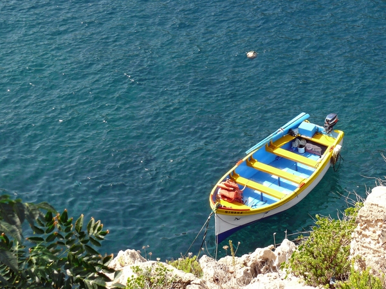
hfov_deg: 25.0
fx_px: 870
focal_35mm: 78
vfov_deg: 18.9
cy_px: 144
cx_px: 193
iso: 100
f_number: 5
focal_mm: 16.4
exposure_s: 1/200
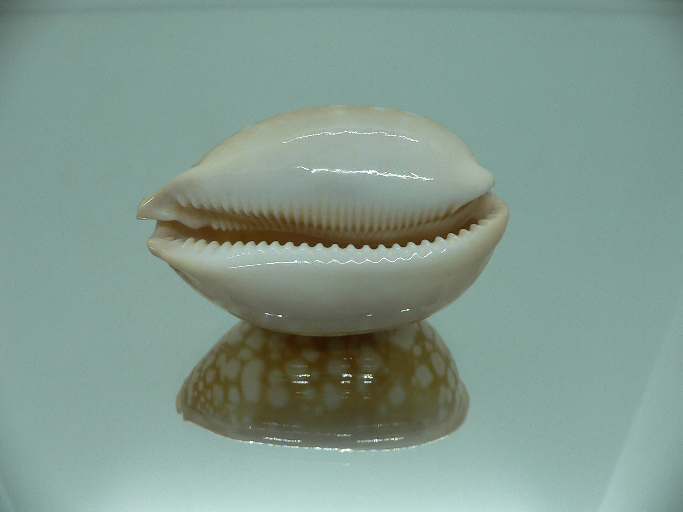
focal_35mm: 35
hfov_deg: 52.6
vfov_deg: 40.7
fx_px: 691
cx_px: 342
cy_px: 256
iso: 80
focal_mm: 4.6
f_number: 2.8
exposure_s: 1/80
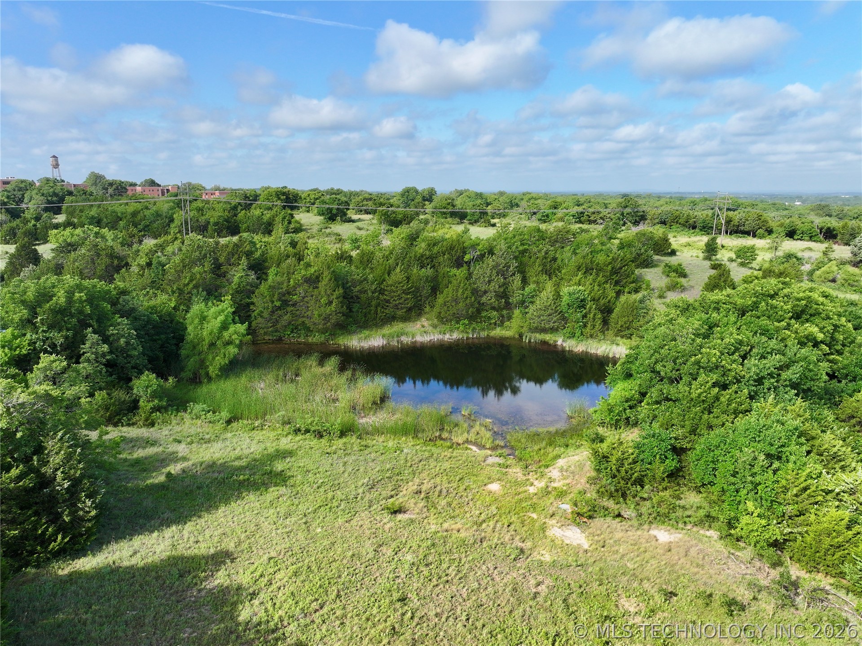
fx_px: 597
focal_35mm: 24
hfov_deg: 71.6
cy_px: 323
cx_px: 431
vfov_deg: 56.8
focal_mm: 12.29
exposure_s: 1/1250
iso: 150
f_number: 2.8
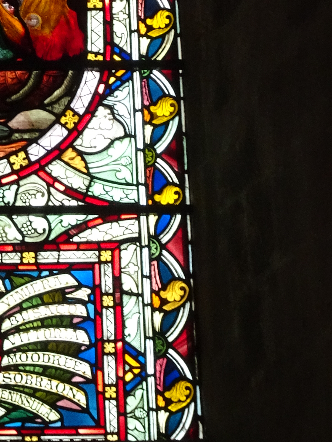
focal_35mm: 177
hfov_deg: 8.3
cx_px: -37
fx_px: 2263
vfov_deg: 10.8
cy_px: -173
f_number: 4.5
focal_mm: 9.87
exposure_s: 1/25
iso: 200
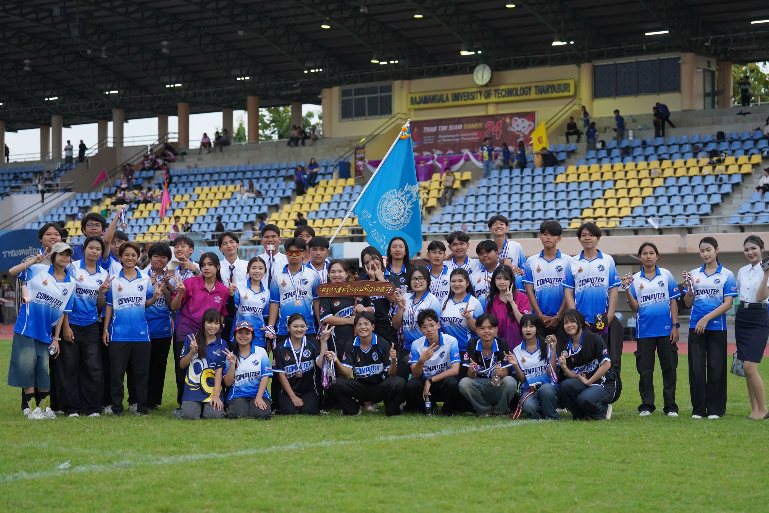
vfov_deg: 18.2
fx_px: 1602
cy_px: 259
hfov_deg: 27.0
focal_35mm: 75
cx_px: 391
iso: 2500
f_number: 2.8
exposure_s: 1/1600
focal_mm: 72
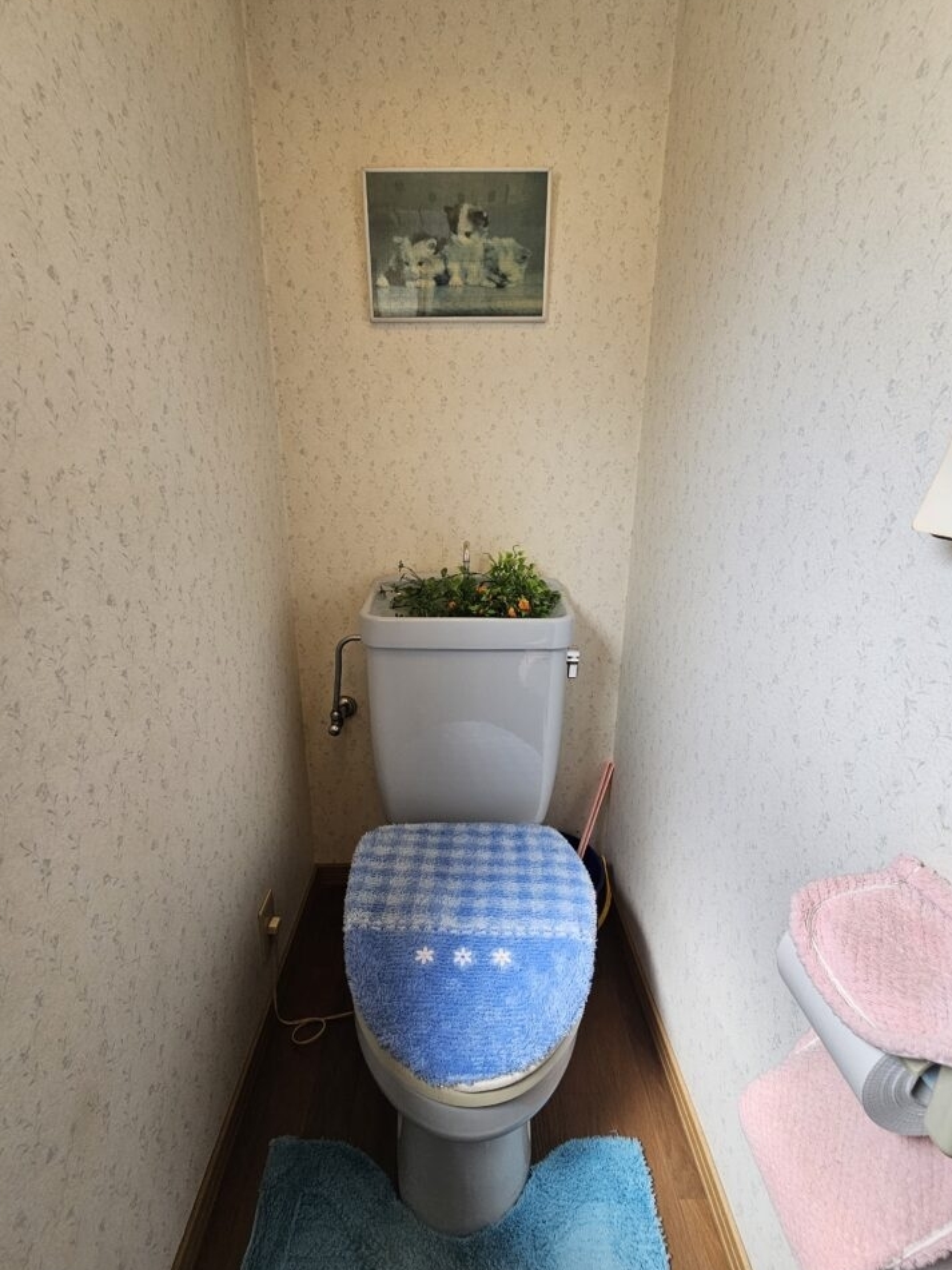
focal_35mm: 14
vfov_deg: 102.1
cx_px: 470
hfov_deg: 85.7
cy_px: 622
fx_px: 513
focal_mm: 2.2
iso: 80
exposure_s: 1/100
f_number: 2.2
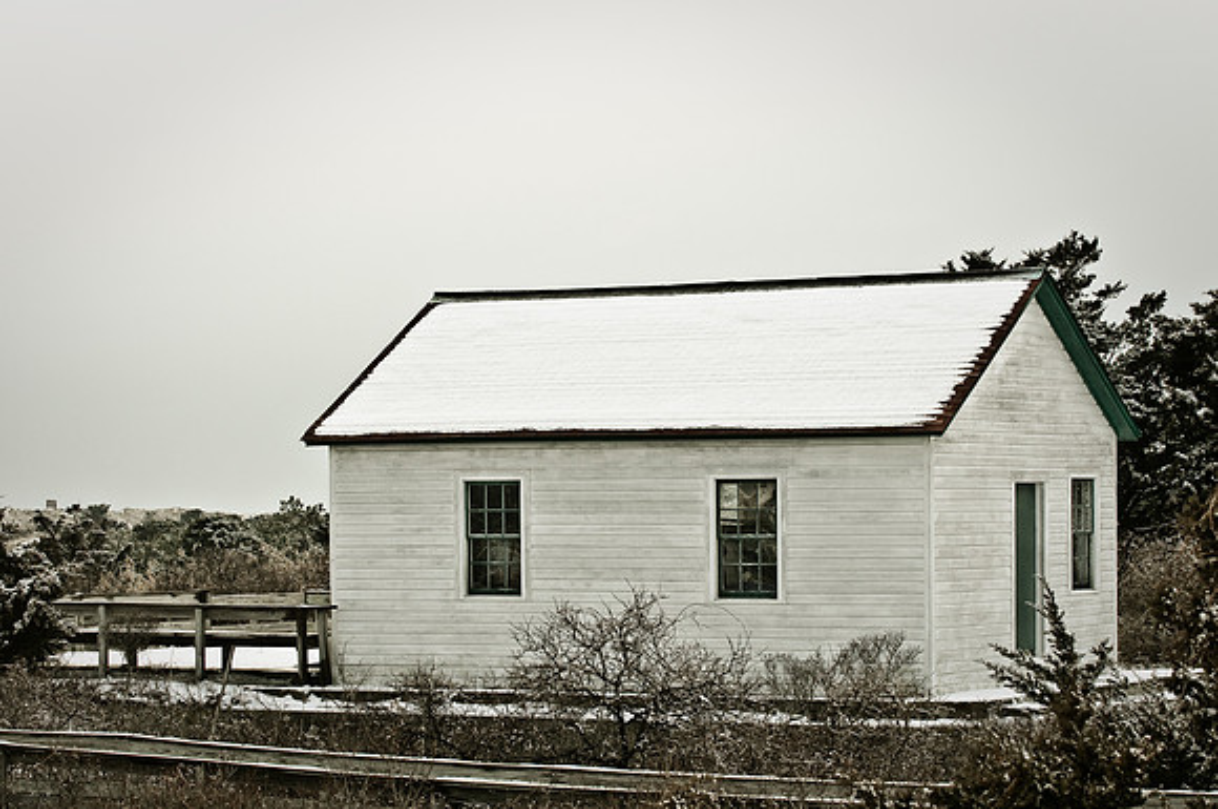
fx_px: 3548
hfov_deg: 19.5
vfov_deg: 13.0
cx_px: 609
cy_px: 404
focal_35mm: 105
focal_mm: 70
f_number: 9
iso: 200
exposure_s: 1/160
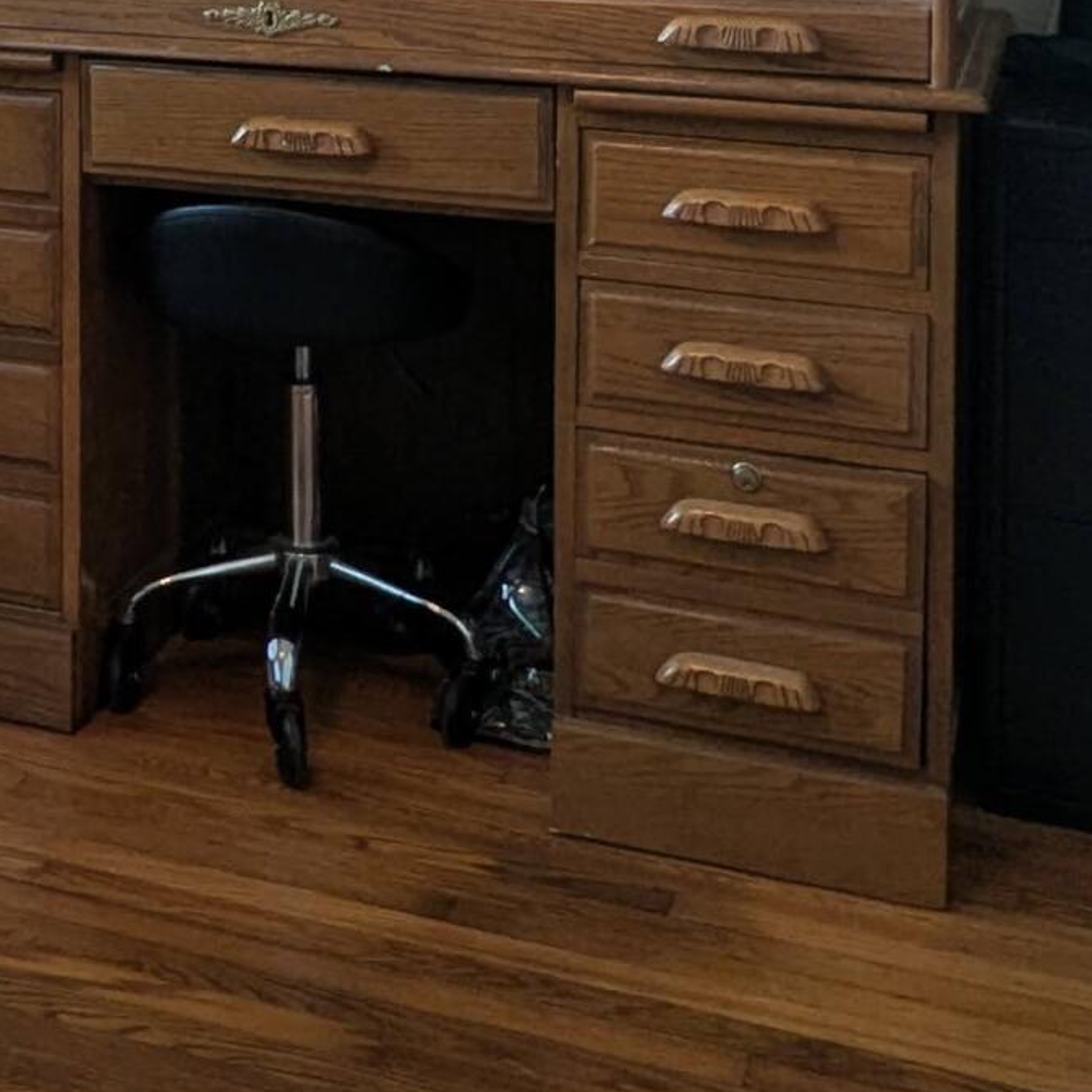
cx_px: -92
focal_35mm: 63
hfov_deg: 25.4
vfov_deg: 24.8
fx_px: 2248
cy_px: -201
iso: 89
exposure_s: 1/120
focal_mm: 2.35
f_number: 2.2
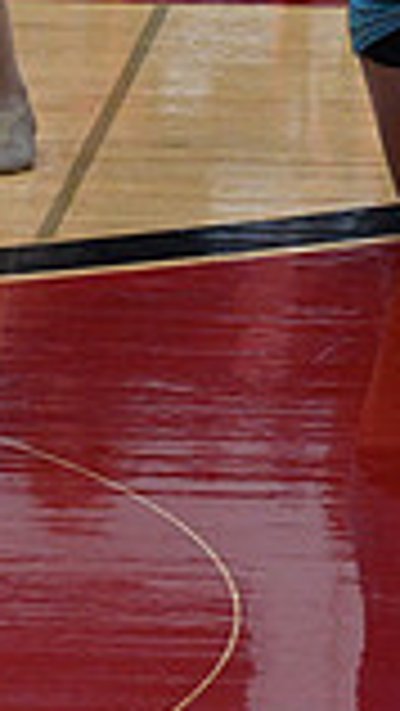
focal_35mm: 693
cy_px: -124
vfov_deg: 3.1
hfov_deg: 1.7
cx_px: -769
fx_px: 13053
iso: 4000
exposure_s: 1/400
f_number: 4
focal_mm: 180
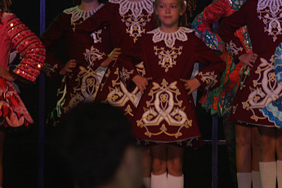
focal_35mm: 378
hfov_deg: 5.5
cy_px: 37
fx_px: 2961
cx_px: 168
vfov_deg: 3.6
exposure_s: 1/125
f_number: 4.5
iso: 400
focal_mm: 150
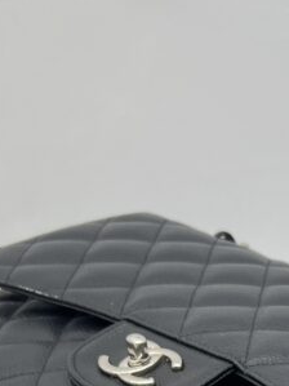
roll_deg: +11.2
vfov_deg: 19.8
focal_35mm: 89
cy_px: 532
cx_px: 301
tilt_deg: -44.9
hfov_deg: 16.2
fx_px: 991
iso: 40
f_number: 1.5
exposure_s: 1/100
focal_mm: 5.7
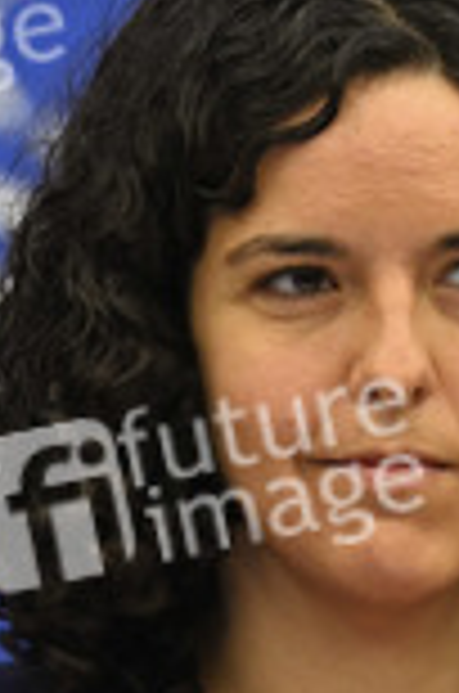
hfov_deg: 2.6
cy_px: 711
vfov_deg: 4.0
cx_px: 326
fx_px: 10008
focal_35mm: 521
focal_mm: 200
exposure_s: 1/250
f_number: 2.8
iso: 1000
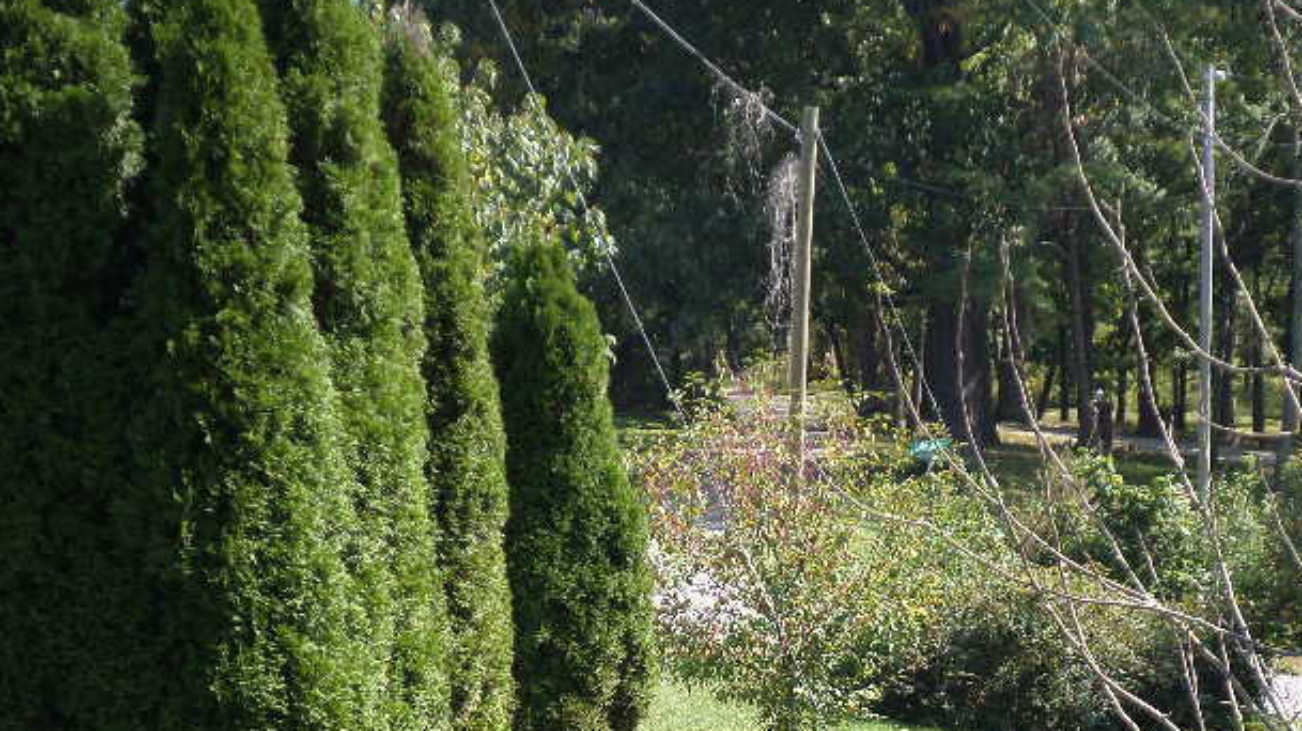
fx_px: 3417
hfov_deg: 21.5
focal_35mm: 99
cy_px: 554
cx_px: 883
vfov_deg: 12.2
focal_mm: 9.7
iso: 80
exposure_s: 1/250
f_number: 3.6
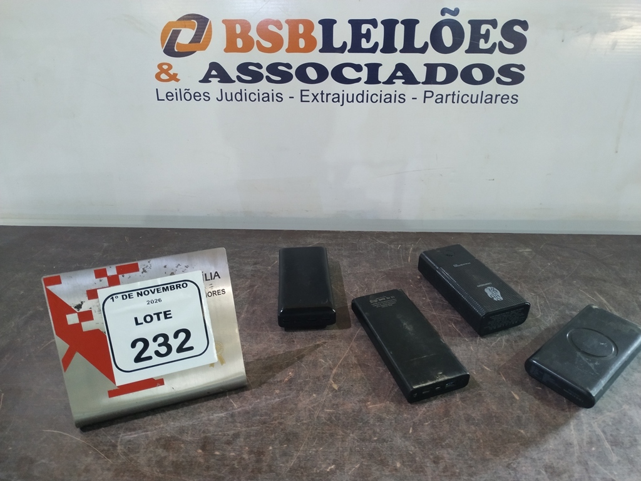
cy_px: 240
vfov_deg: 56.8
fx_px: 444
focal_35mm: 24
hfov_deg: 71.6
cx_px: 320
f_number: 1.9
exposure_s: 1/17
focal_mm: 3.94
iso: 800
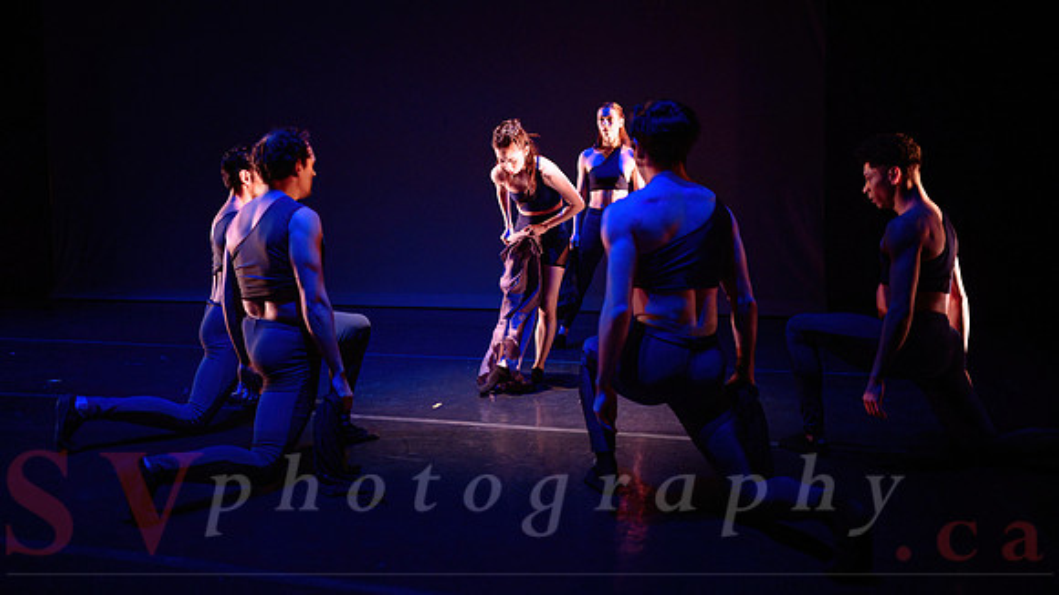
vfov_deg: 39.8
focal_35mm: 29
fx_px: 822
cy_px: 285
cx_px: 530
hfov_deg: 65.6
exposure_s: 1/320
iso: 1000
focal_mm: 24
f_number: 1.4
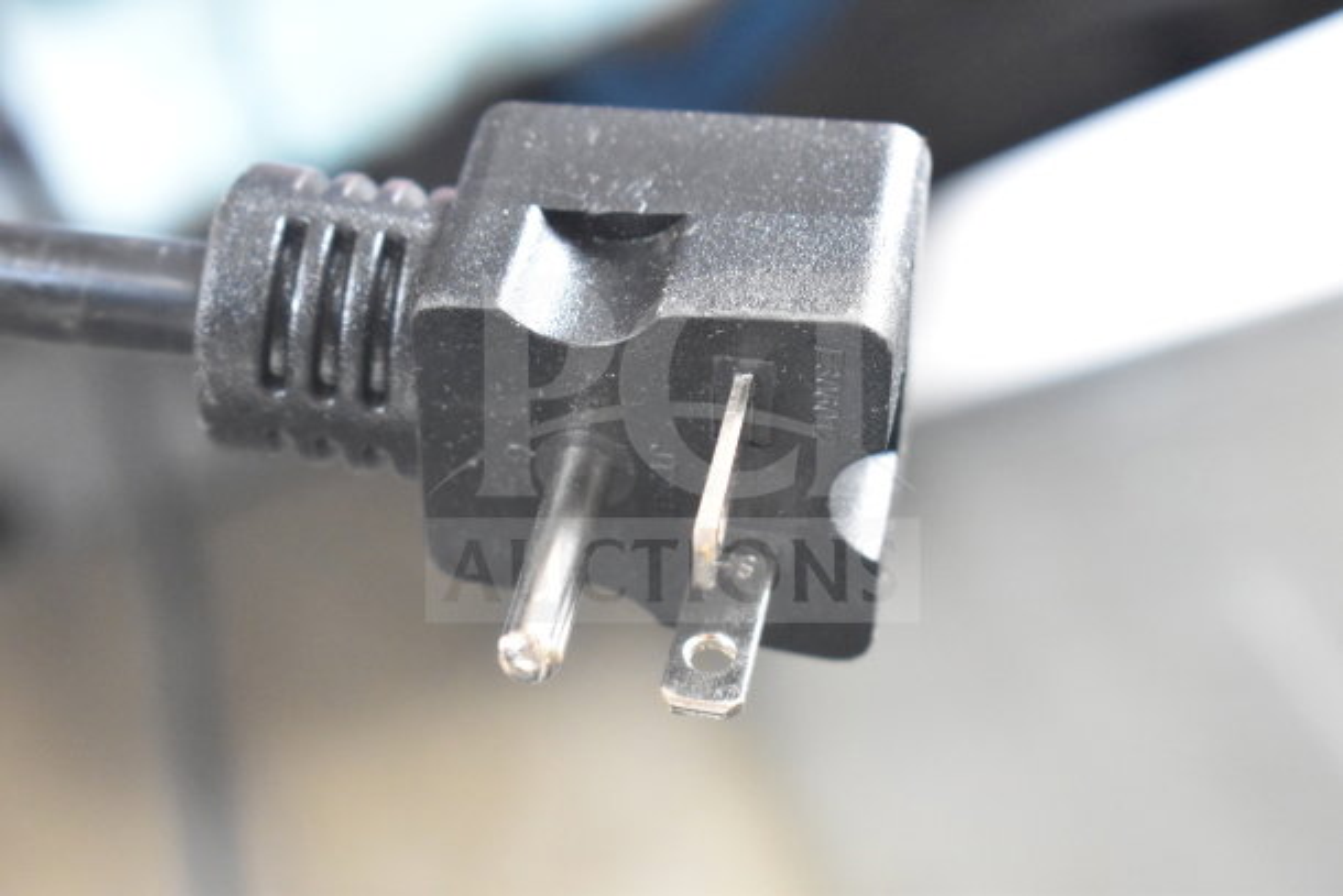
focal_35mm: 82
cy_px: 448
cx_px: 672
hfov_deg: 24.6
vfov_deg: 16.6
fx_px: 3078
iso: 5000
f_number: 5.6
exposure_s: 1/100
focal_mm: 55
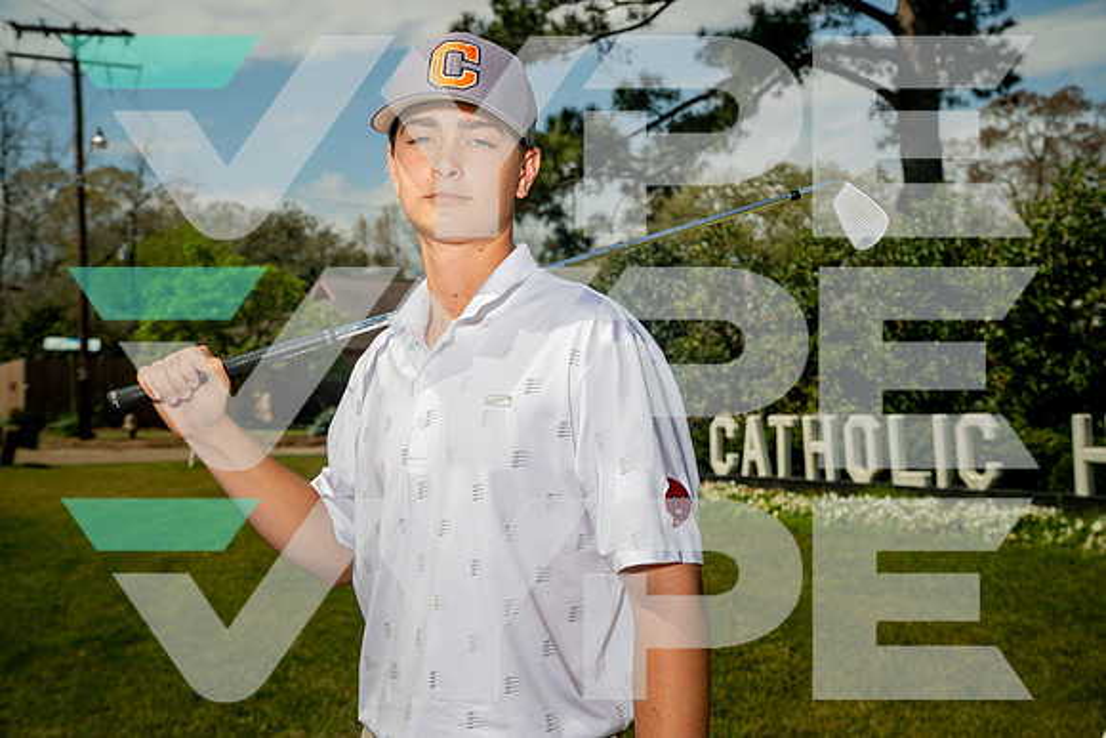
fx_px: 1413
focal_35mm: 46
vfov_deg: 29.3
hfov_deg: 42.7
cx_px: 553
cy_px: 369
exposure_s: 1/250
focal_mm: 46
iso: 100
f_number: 8
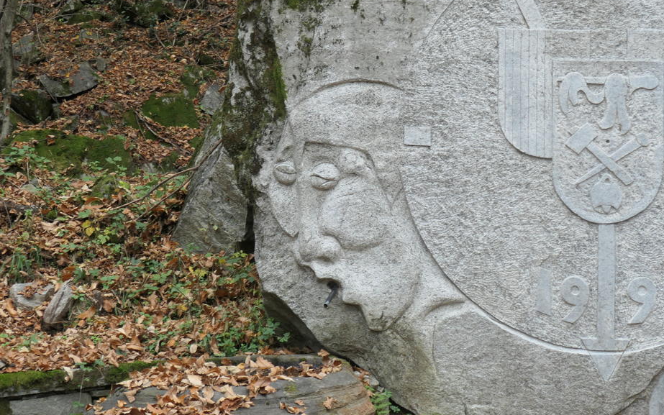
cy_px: 165
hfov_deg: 34.9
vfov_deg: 22.3
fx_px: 1050
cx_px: 424
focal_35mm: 58
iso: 200
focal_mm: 12.8
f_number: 3.7
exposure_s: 1/100
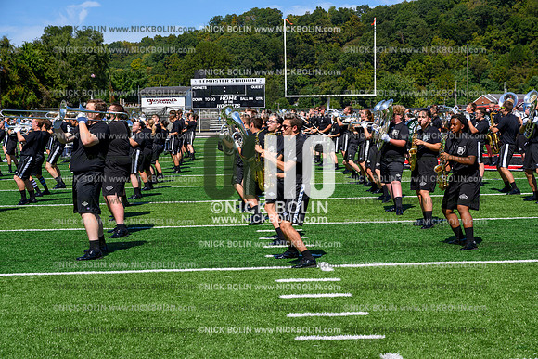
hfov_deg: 28.8
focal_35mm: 70
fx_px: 1046
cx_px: 269
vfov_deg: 19.5
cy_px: 180
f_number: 8
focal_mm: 70
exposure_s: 1/640
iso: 160
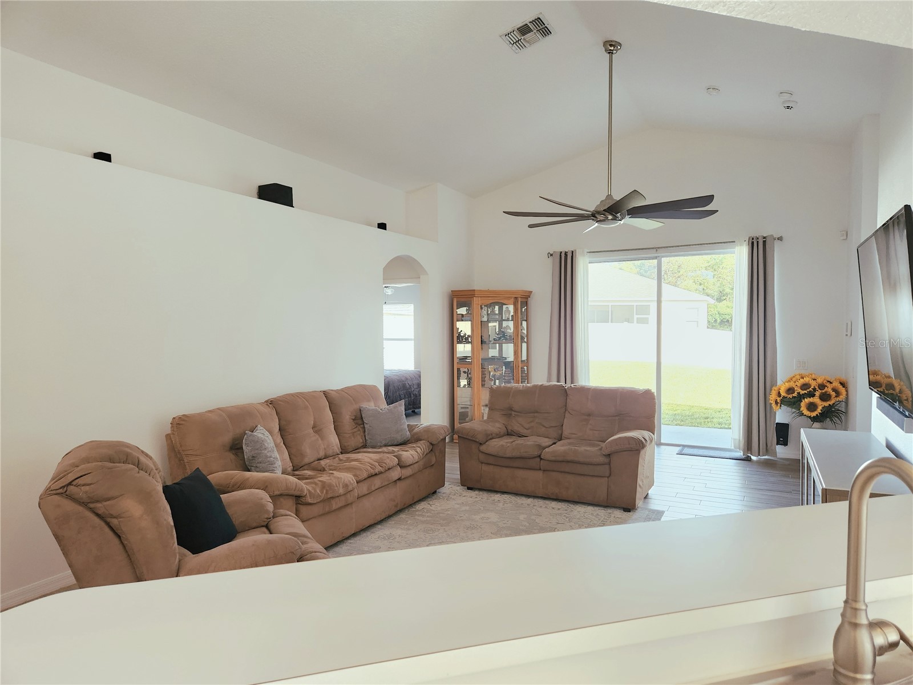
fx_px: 607
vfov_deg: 58.9
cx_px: 456
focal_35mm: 23
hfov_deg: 73.9
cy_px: 342
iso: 160
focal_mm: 5.4
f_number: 1.8
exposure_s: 1/182
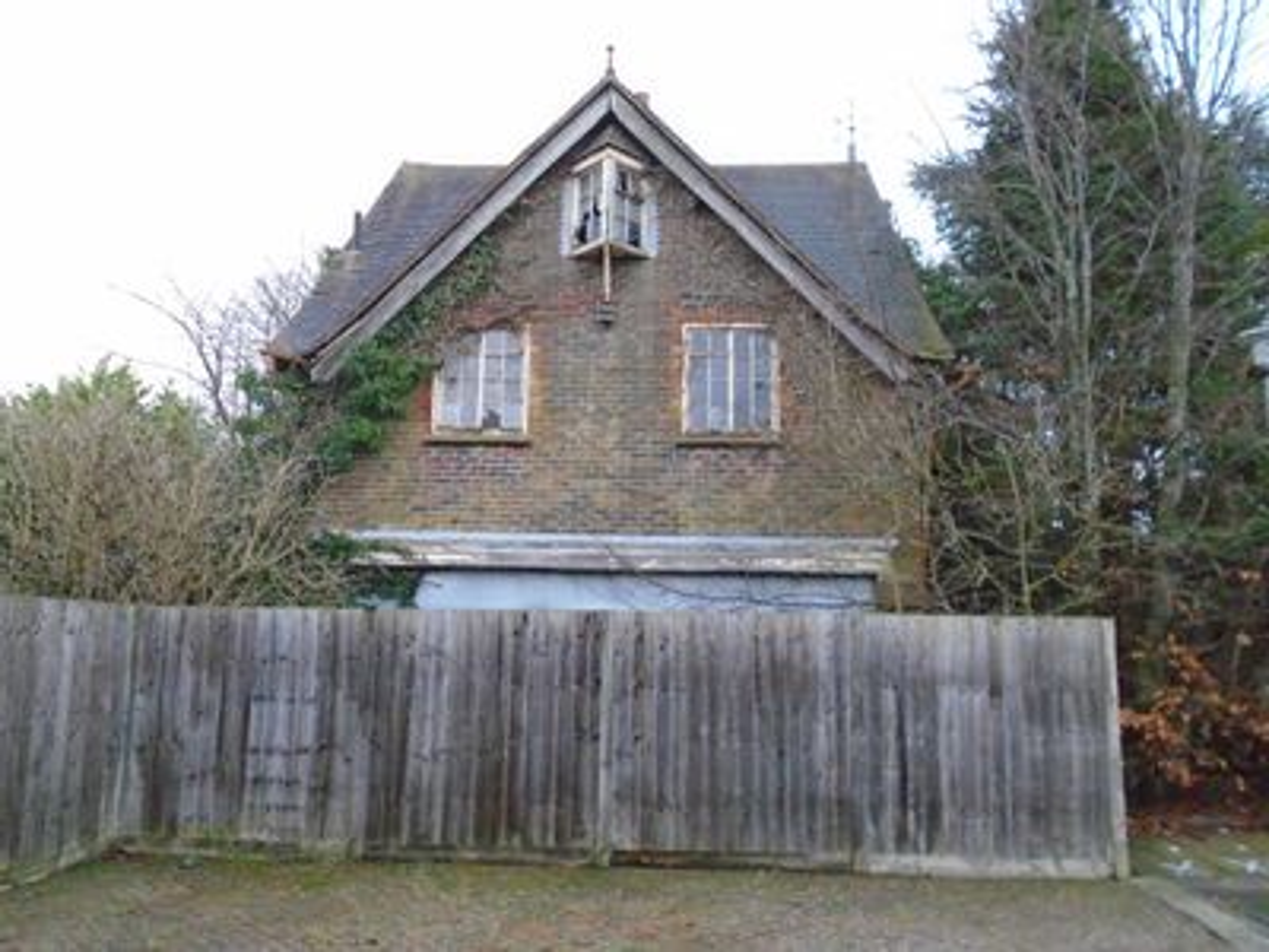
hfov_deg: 67.3
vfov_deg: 53.1
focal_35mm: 26
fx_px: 953
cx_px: 634
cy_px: 476
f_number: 3.2
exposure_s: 1/80
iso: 800
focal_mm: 4.6
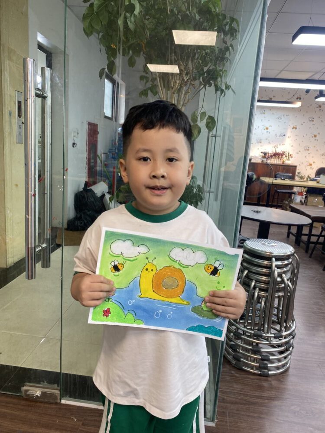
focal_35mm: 26
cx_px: 162
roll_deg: -4.0
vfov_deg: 67.3
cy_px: 216
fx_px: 325
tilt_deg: -12.2
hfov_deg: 53.1
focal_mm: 4.25
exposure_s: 1/100
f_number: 1.8
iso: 80
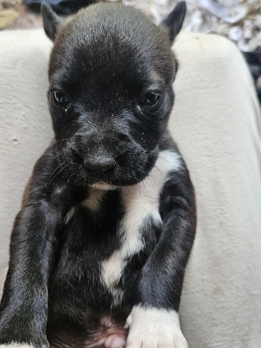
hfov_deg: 48.1
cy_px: 186
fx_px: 291
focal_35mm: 29
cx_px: 112
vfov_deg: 61.6
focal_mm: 5.4
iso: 50
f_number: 1.8
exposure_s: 1/120
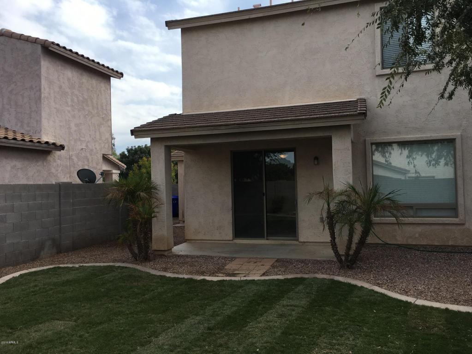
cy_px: 177
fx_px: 395
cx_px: 236
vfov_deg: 48.2
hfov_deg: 61.7
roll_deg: +0.6
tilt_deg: +2.2
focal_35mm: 29
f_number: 2.2
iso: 25
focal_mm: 4.15
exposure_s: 1/1068
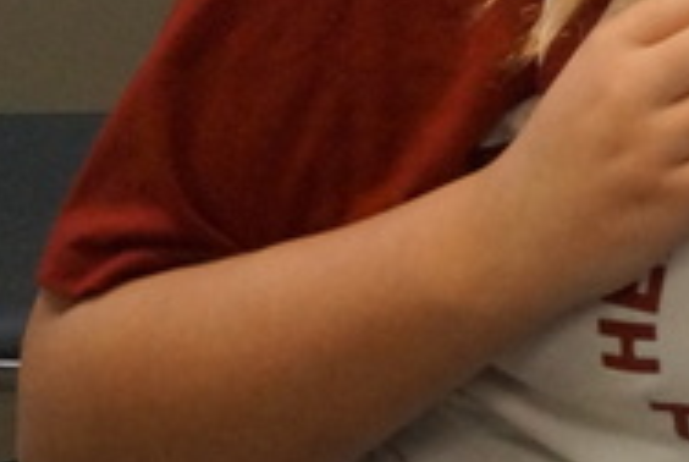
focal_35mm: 163
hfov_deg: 10.2
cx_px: 1851
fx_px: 3125
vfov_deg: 8.1
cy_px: -440
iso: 2000
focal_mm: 20
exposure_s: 1/160
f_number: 4
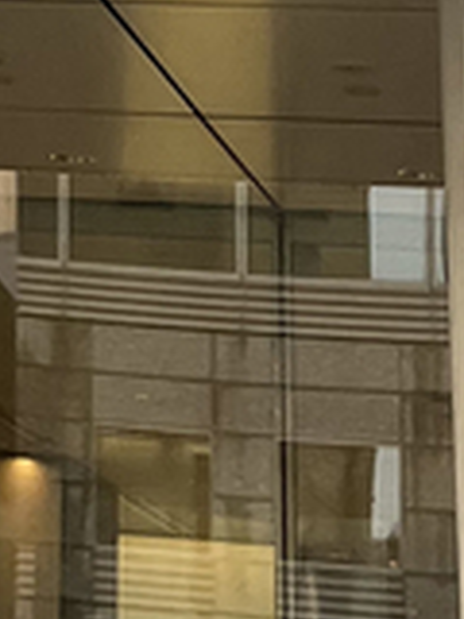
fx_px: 3485
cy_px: -1238
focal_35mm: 195
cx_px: -402
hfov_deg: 7.4
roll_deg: -2.5
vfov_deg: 8.5
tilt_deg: +31.6
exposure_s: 1/121
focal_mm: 5.1
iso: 125
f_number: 1.6
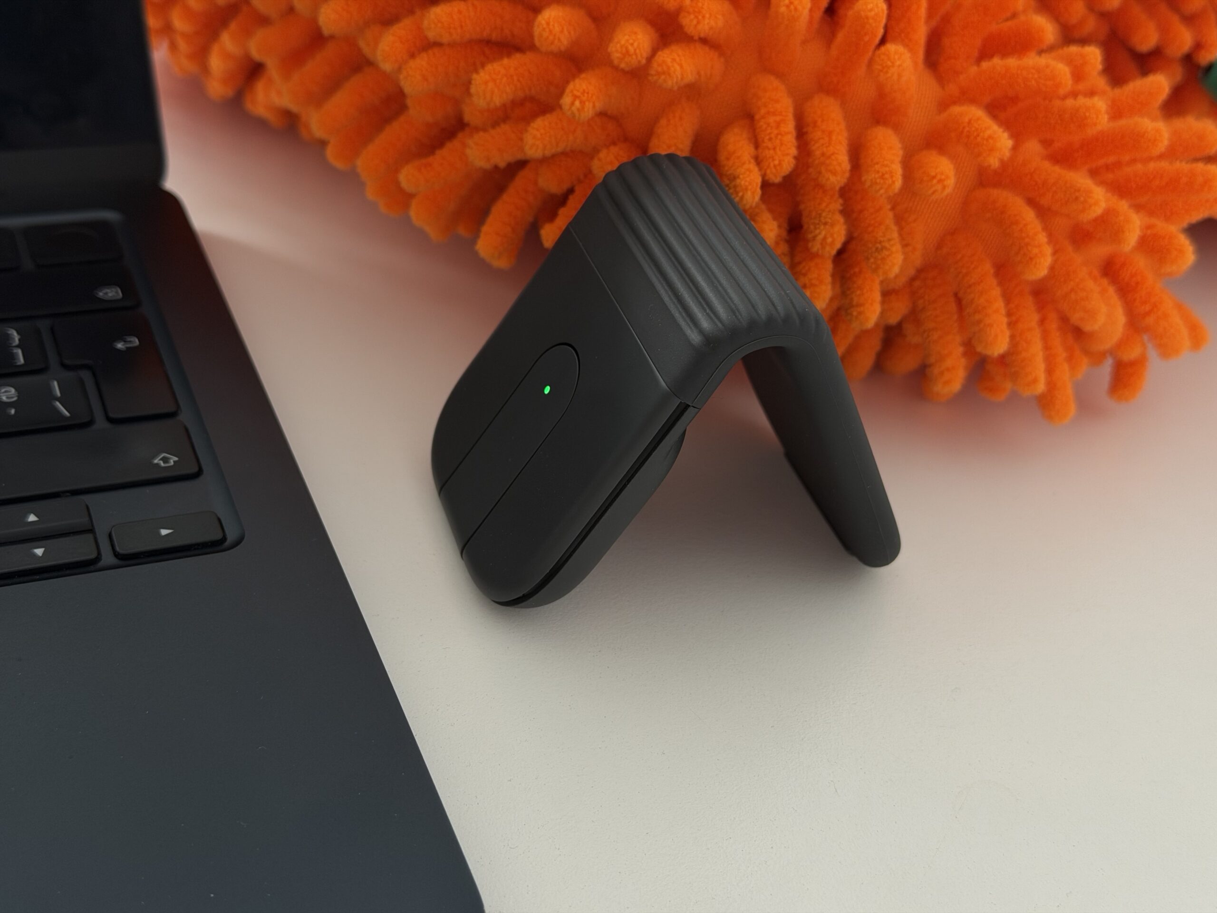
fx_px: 1688
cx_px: 608
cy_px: 456
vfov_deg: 30.3
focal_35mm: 48
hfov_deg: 39.7
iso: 100
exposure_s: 1/117
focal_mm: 6.76
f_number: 1.78
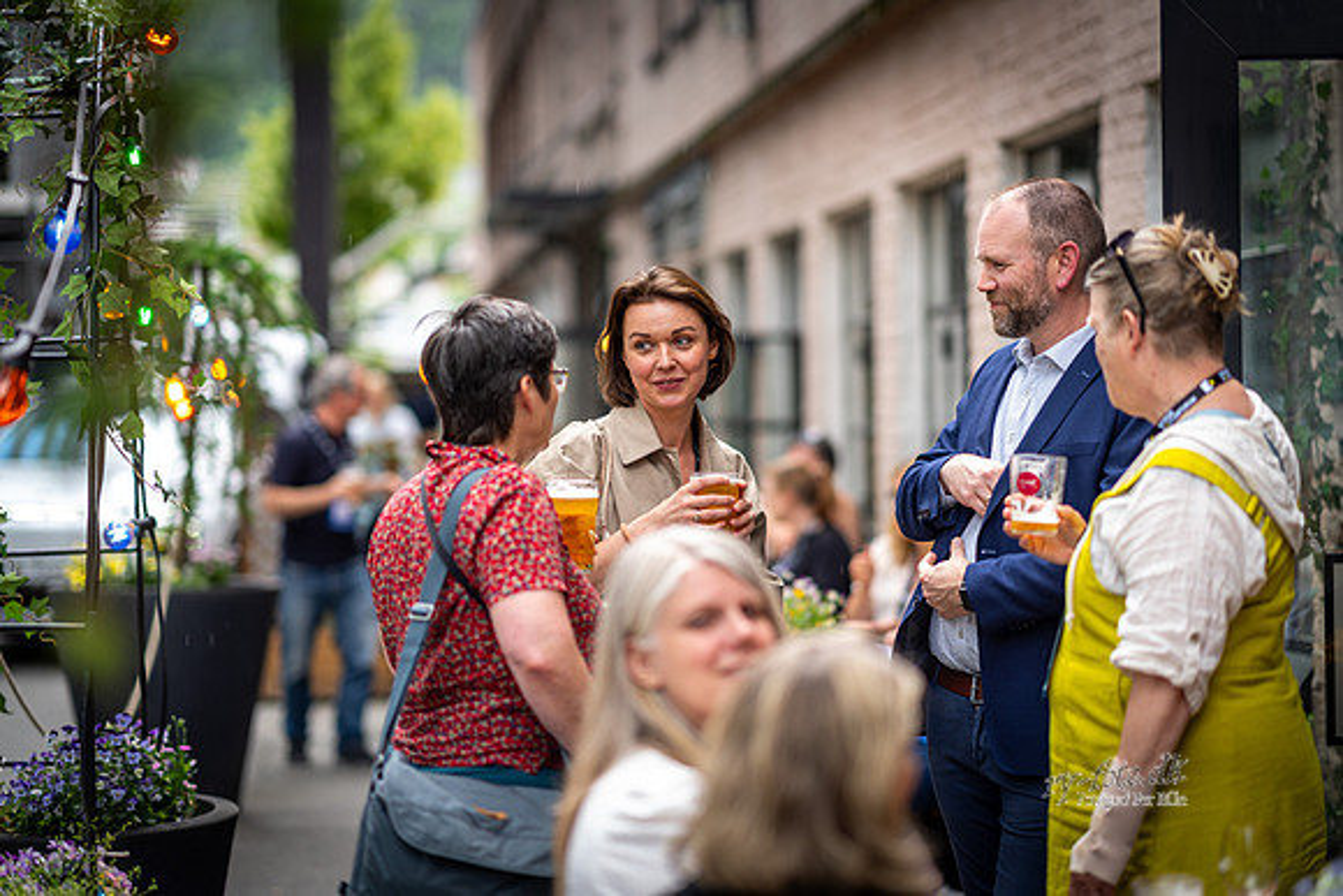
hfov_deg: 23.9
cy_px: 448
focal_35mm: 85
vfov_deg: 16.1
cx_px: 672
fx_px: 3172
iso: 80
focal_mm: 85
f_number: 1.4
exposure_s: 1/320
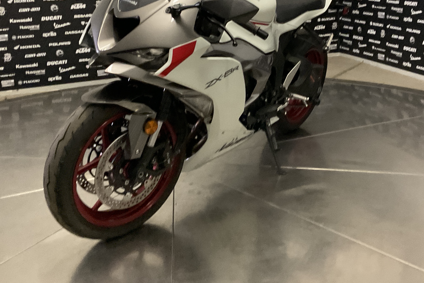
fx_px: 565
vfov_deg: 27.7
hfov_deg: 41.1
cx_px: 237
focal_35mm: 48
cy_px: 75
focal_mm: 3
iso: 250
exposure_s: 1/60
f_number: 1.8
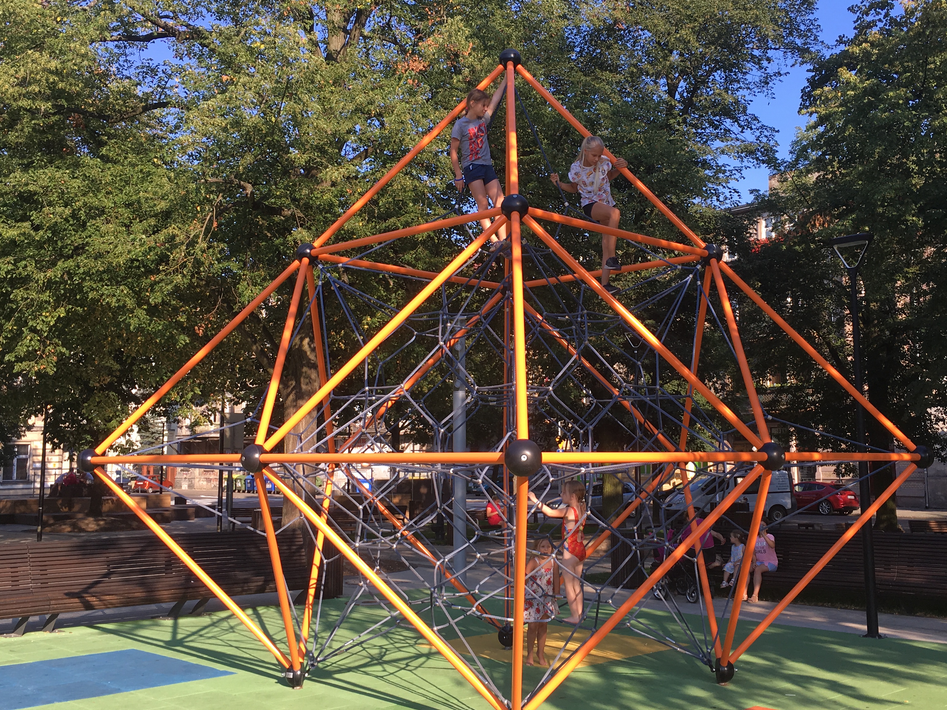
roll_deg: +1.0
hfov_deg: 48.9
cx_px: 531
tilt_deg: +7.1
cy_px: 333
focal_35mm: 38
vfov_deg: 37.7
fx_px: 1040
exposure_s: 1/553
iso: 25
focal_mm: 4.15
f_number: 2.2
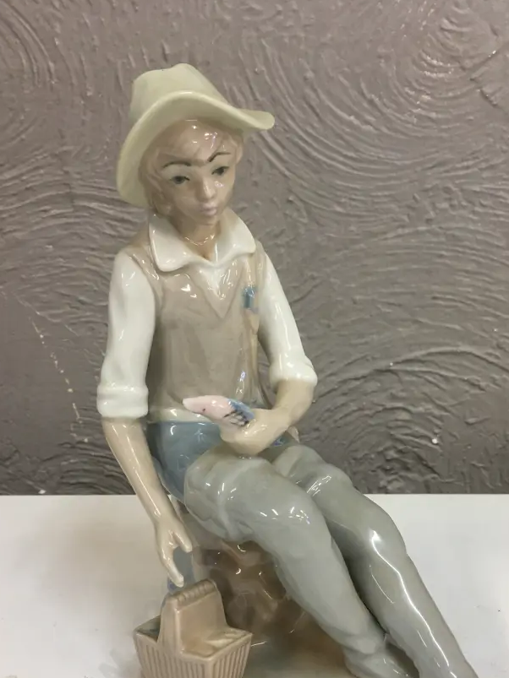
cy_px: 426
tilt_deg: -16.0
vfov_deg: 49.6
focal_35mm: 37
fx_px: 726
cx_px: 298
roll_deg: +0.2
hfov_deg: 38.5
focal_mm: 4.15
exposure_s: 1/17
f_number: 2.2
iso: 32
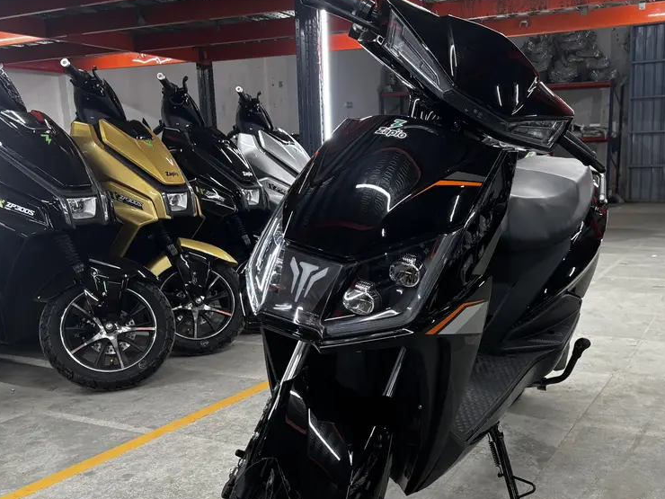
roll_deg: +1.3
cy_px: 310
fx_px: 692
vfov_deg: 39.4
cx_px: 439
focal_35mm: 36
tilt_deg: -11.7
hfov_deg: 50.5
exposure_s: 1/50
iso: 125
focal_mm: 5.96
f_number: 1.6
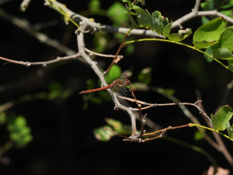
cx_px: 113
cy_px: 89
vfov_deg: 2.6
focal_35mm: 570
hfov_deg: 3.5
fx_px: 3835
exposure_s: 1/320
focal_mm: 98.1
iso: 100
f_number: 6.3
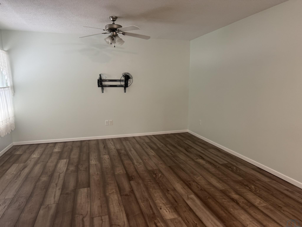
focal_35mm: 24
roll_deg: +0.8
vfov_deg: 56.8
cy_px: 114
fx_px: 209
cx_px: 151
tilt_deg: -9.6
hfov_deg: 71.6
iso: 320
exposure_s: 1/60
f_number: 1.78
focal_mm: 6.76
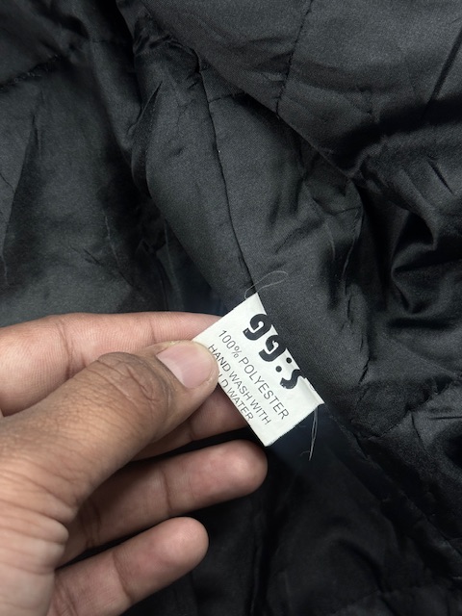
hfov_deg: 30.3
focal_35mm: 48
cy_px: 308
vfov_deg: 39.7
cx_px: 231
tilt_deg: -68.3
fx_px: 854
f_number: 1.78
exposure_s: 1/100
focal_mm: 6.76
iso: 50
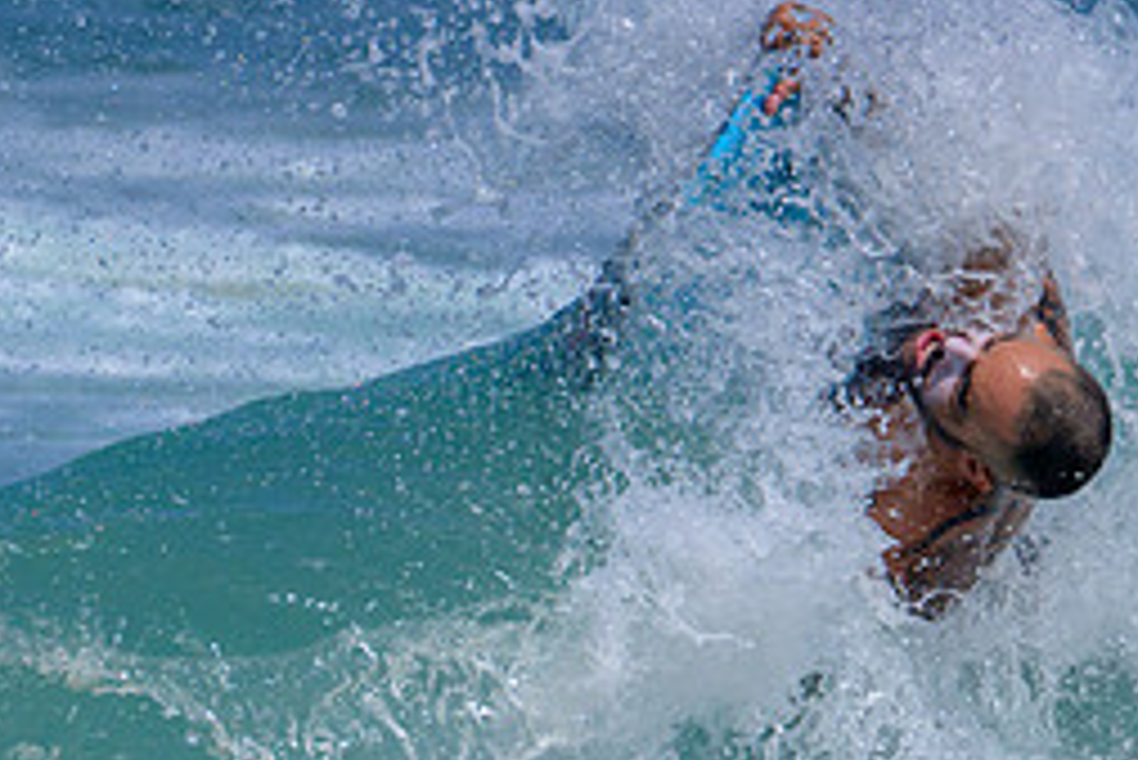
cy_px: 953
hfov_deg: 1.5
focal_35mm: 1404
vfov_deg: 1.0
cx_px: 805
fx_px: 44406
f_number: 11
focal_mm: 530
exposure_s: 1/2000
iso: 400
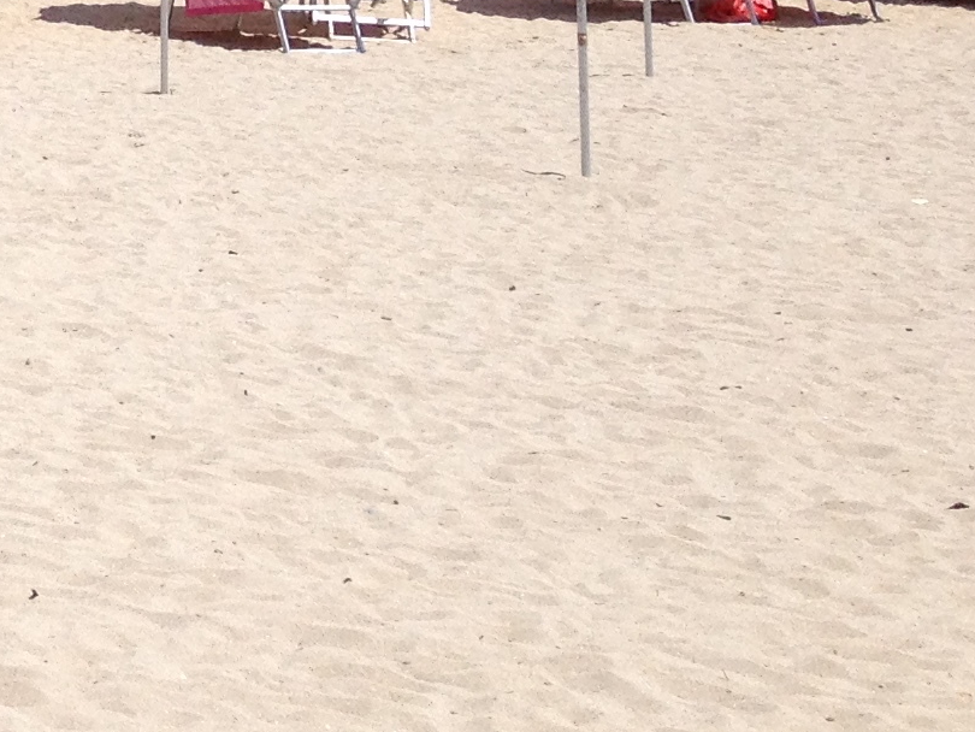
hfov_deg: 12.4
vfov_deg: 10.1
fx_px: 3973
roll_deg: -0.3
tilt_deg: -1.1
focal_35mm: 141
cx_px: -959
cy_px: -425
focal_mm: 4.28
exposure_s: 1/3067
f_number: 2.4
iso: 50
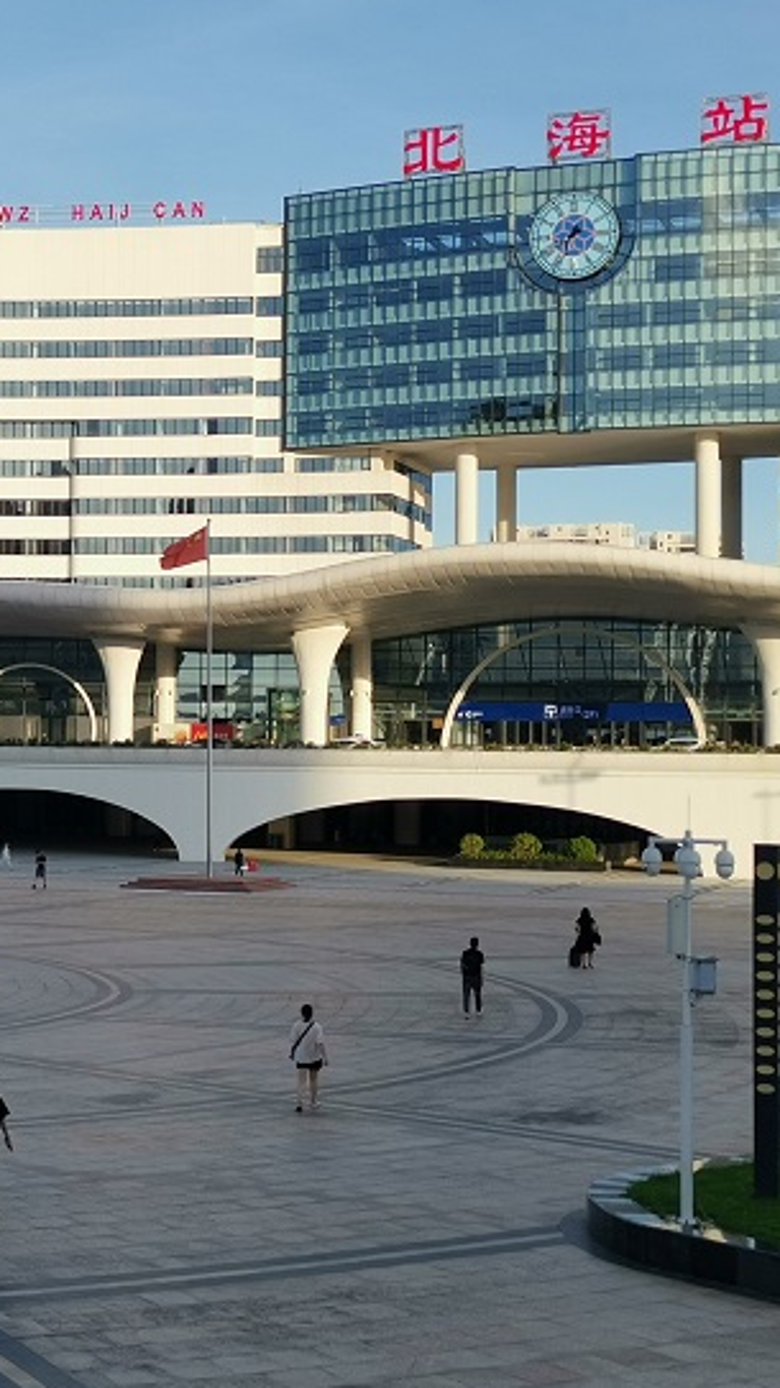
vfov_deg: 34.4
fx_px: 2245
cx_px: -33
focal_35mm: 61
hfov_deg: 19.1
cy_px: 693
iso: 50
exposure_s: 1/1873
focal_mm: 4.75
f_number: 1.8
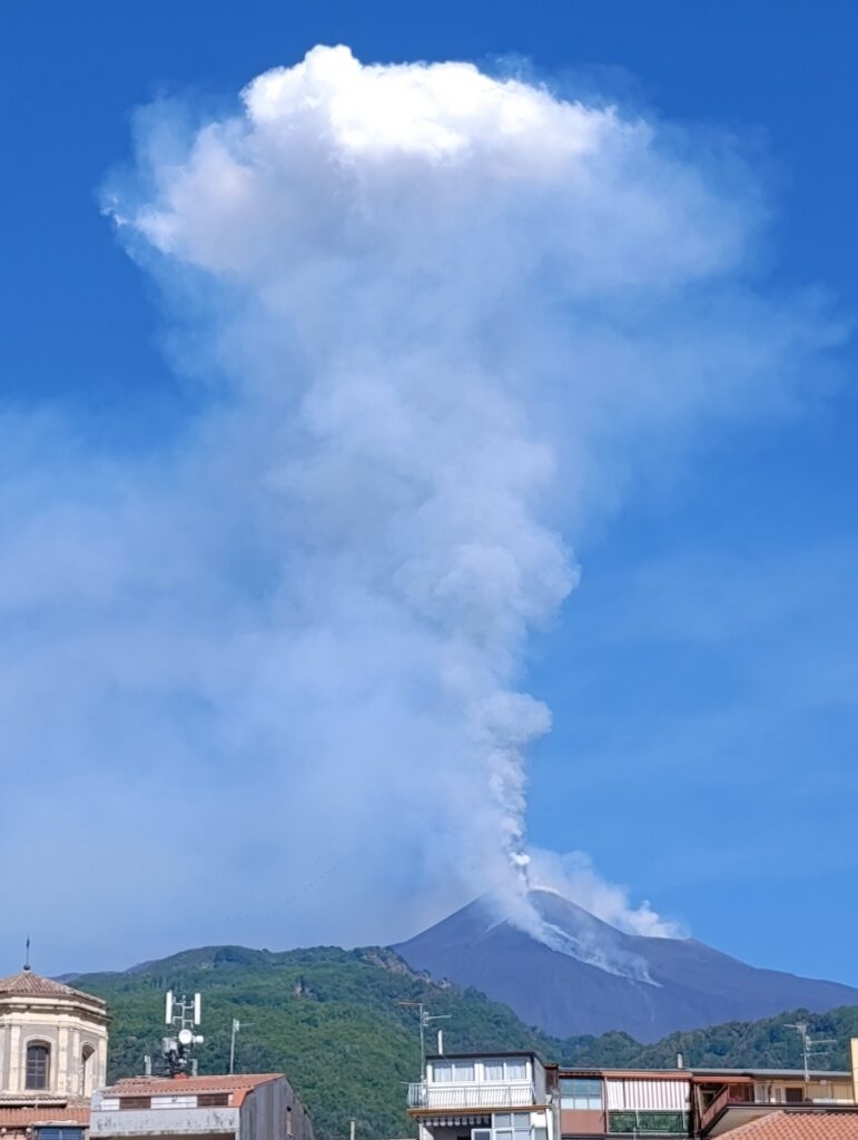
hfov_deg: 18.0
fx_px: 2703
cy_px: 570
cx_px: 429
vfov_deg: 23.8
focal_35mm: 82
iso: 50
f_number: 1.65
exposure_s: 1/827
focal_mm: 6.11
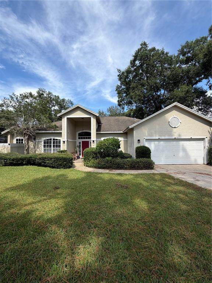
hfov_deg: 85.7
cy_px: 142
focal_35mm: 14
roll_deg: +0.3
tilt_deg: +2.4
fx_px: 114
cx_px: 106
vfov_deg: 102.1
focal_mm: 2.22
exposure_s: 1/742
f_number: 2.2
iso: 40
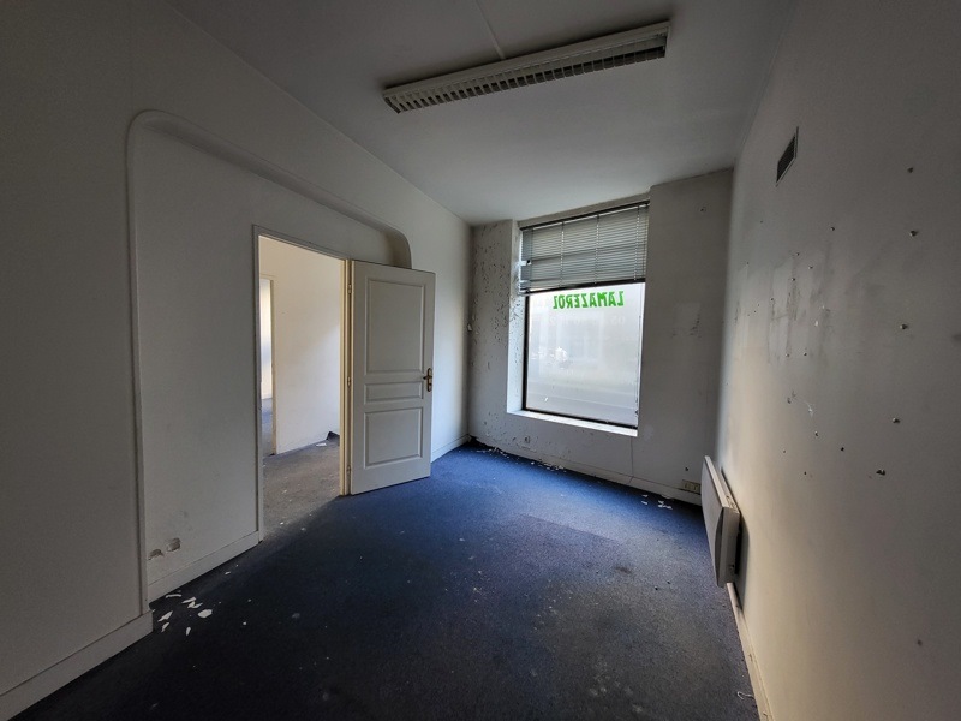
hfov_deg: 106.2
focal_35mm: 13
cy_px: 360
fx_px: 361
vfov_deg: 89.9
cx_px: 480
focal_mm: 1.74
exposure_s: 1/50
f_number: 2.2
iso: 160
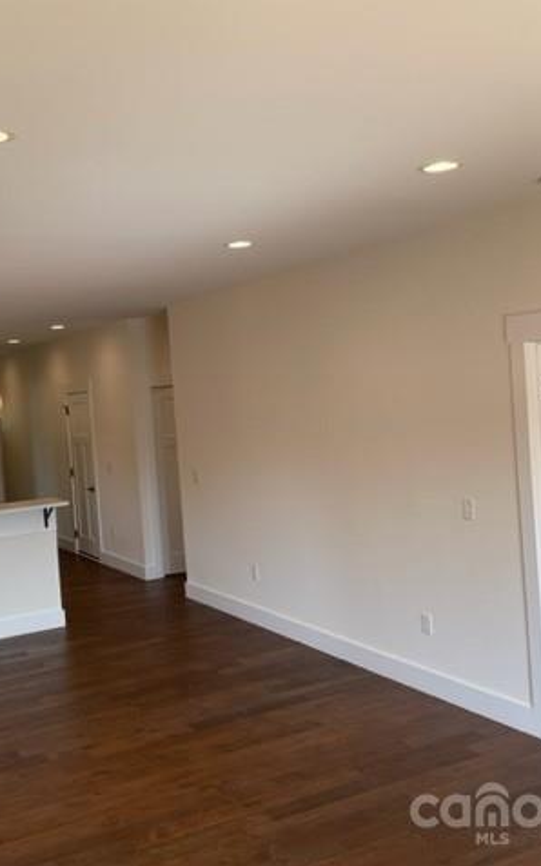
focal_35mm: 37
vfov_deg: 52.8
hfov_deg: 34.1
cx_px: 174
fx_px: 873
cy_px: 432
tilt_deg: -1.6
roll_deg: +4.0
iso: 32
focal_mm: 4.2
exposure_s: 1/230
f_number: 1.6
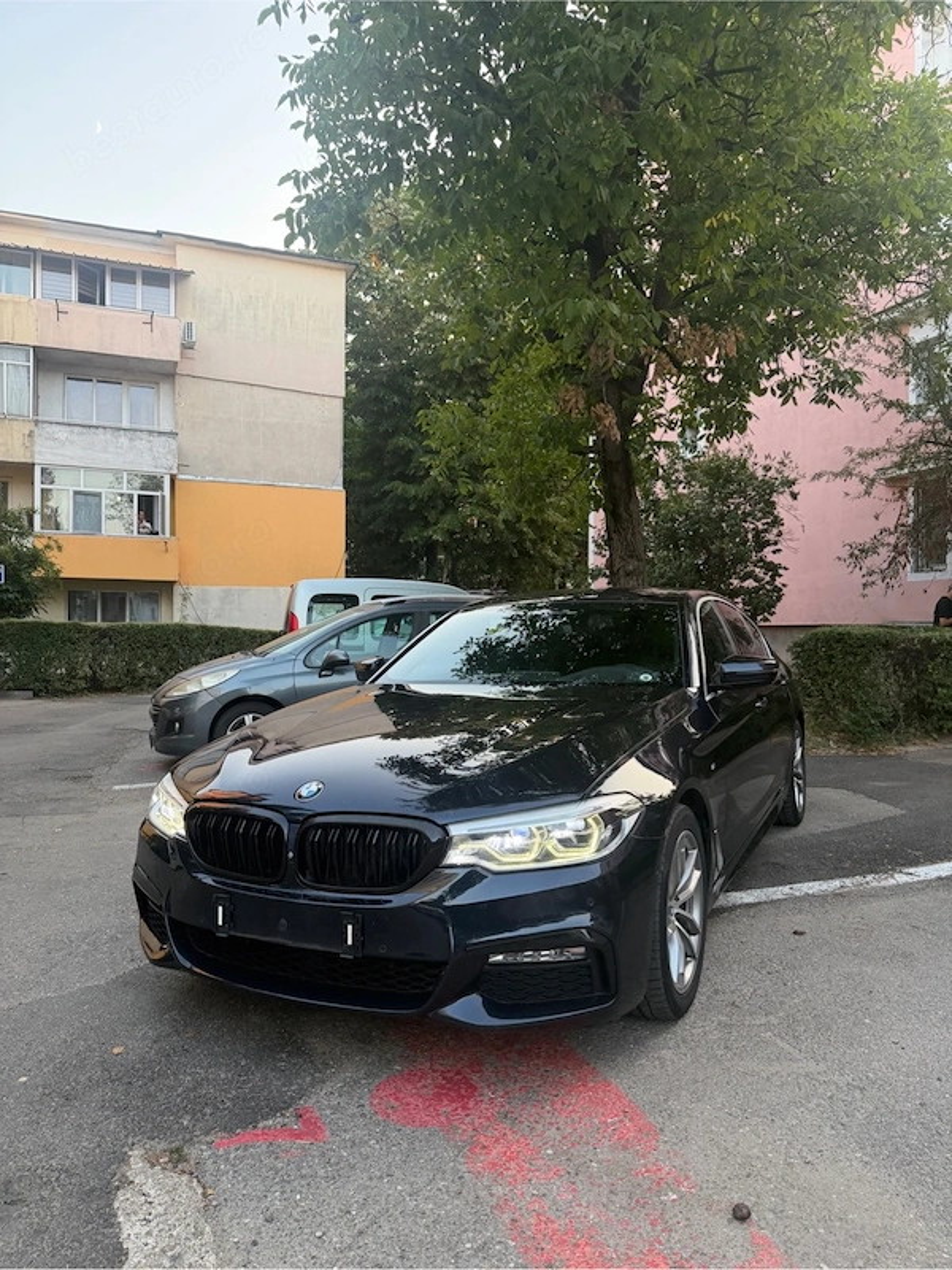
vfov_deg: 71.6
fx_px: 880
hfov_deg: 56.8
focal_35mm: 24
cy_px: 635
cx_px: 476
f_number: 1.78
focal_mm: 6.76
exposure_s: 1/251
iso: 250
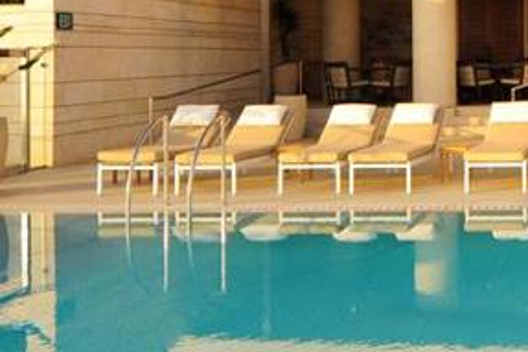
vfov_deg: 22.4
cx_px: 589
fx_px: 862
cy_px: 20
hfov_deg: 30.3
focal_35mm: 59
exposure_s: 1/400
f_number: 5.6
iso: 250
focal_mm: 11
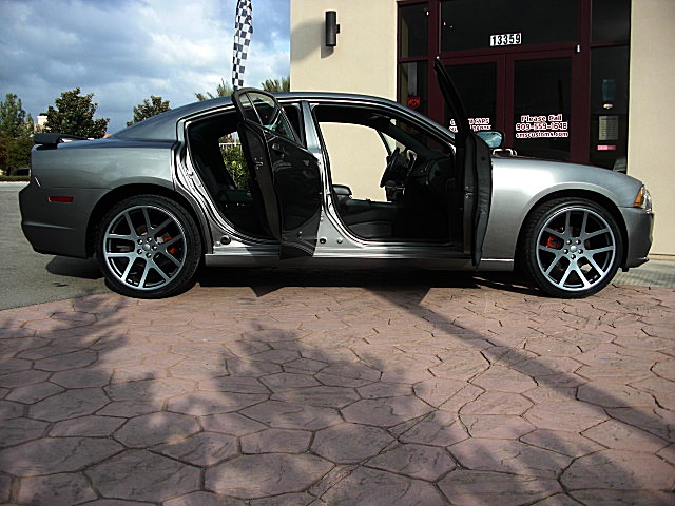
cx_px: 338
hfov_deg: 51.4
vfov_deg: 39.7
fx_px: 702
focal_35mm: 36
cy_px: 253
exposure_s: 1/640
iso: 50
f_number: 2.8
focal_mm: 6.3
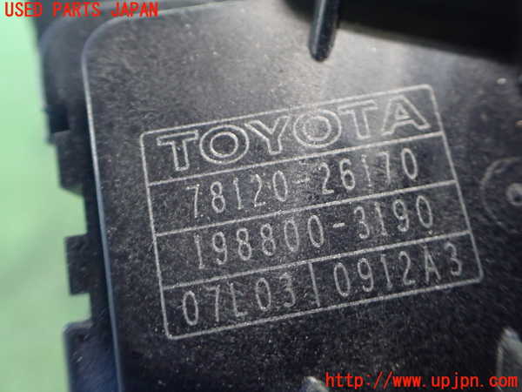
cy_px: 196
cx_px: 261
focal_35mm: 30
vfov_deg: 46.8
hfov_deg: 60.0
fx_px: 452
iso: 1000
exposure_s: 1/30
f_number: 2.3
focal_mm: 5.4
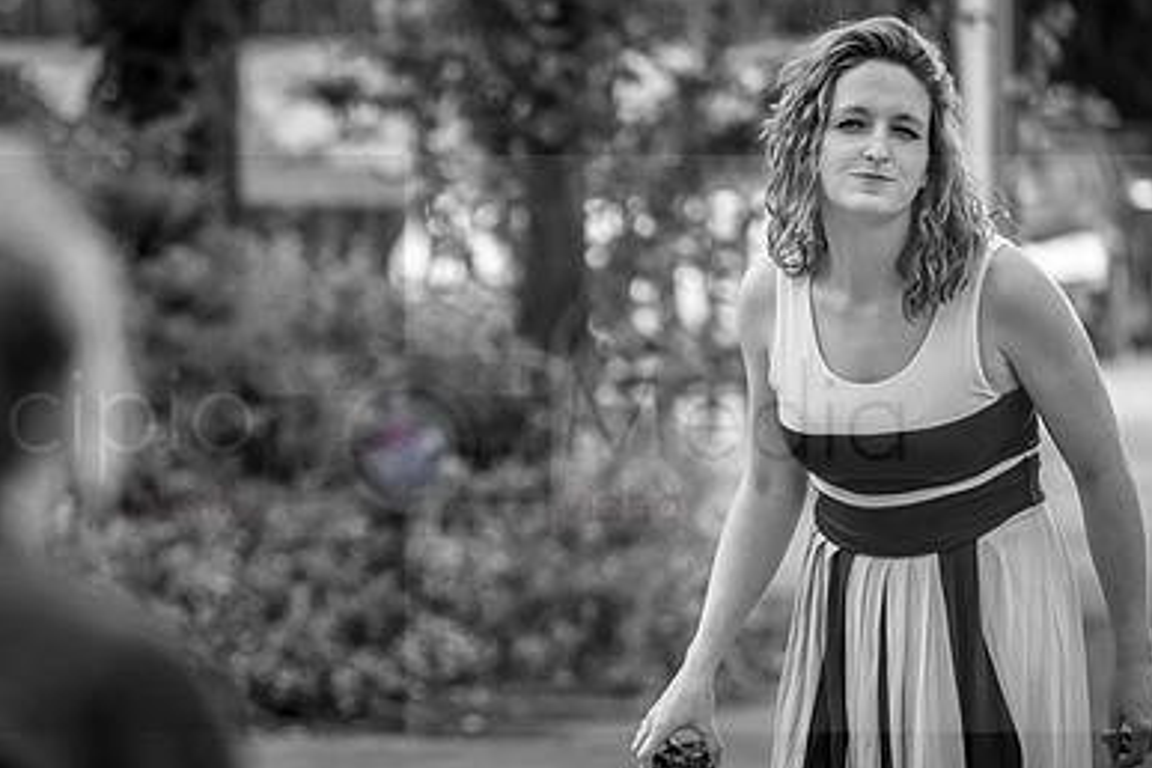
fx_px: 6879
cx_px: 296
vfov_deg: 6.4
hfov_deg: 9.6
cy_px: 442
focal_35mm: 215
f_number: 2.8
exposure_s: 1/160
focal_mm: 127
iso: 200
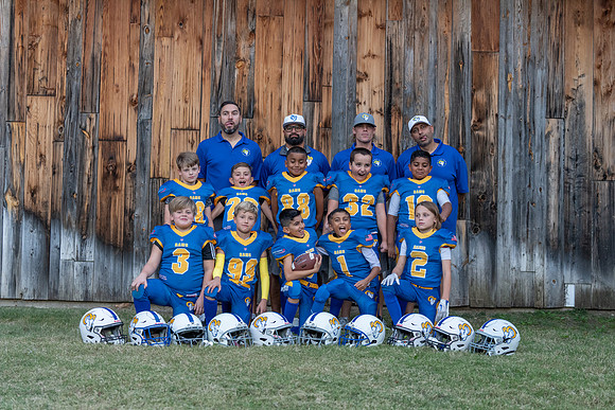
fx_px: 1196
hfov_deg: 28.8
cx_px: 308
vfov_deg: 19.5
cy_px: 205
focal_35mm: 70
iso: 1600
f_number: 3.5
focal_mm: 70
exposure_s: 1/320
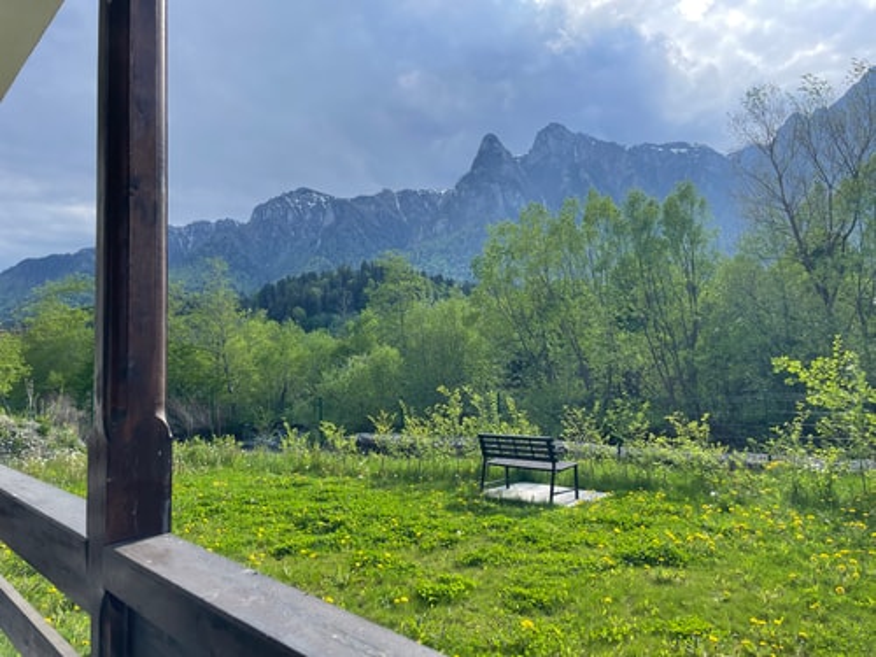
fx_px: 658
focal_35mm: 26
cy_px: 328
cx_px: 438
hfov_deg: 67.3
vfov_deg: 53.1
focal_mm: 4.2
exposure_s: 1/1135
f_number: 1.6
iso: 32
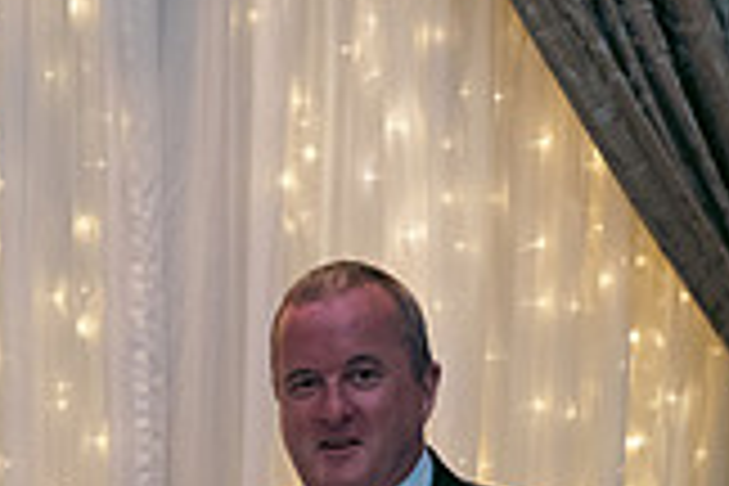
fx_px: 2470
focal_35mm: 122
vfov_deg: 10.6
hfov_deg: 16.6
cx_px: 122
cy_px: 835
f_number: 3.5
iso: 800
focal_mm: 34
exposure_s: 1/160
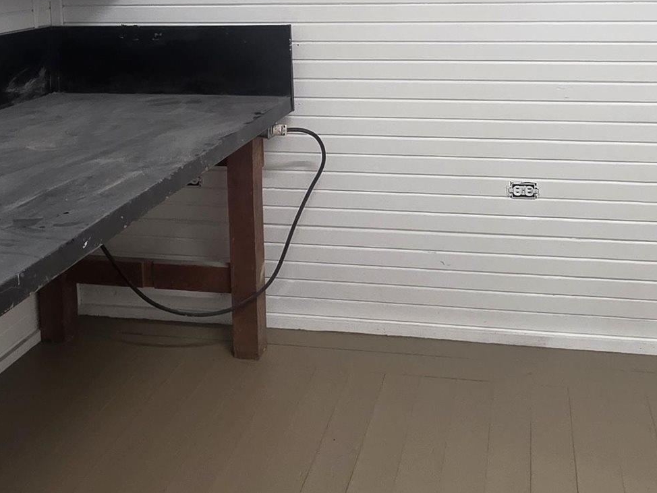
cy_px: 33
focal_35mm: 41
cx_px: 353
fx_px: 778
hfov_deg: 45.7
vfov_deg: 33.0
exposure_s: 1/120
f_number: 1.9
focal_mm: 2.2
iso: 250
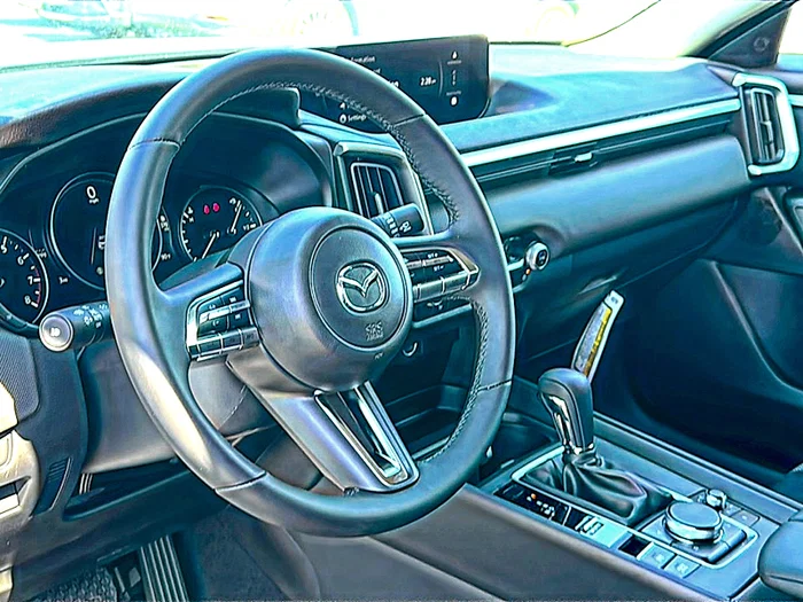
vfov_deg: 37.7
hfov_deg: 49.0
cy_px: 301
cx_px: 402
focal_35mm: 38
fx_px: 881
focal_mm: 6.86
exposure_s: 1/117
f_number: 1.78
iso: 125
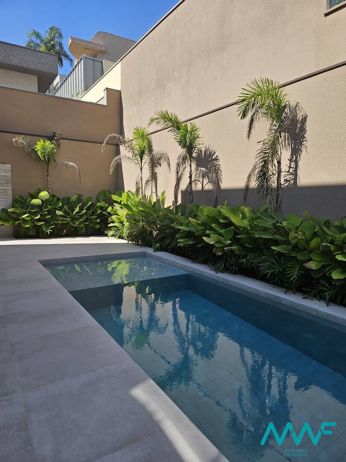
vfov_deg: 73.9
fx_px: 307
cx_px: 173
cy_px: 231
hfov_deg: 58.9
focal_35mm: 23
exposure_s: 1/1008
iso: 25
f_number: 1.8
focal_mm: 5.4
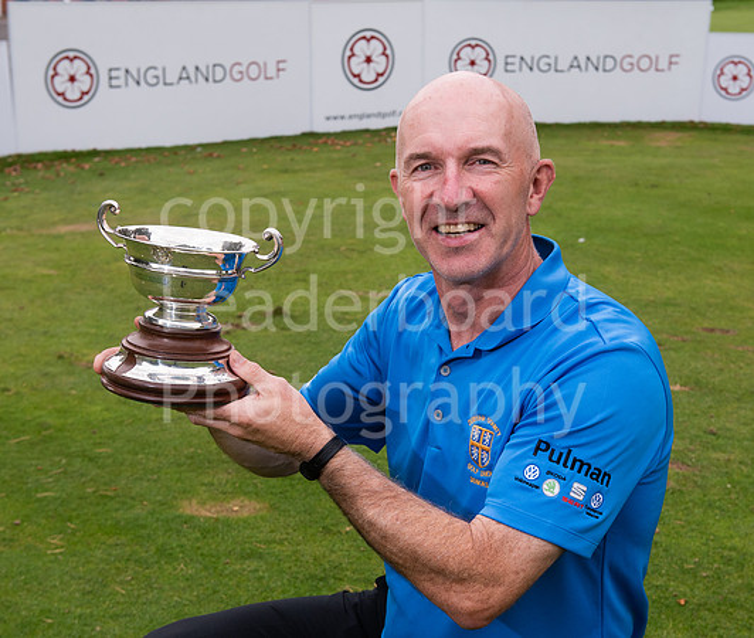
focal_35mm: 64
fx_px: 1465
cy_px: 345
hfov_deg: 28.8
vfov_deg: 24.6
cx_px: 450
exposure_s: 1/250
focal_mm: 50
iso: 400
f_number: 7.1
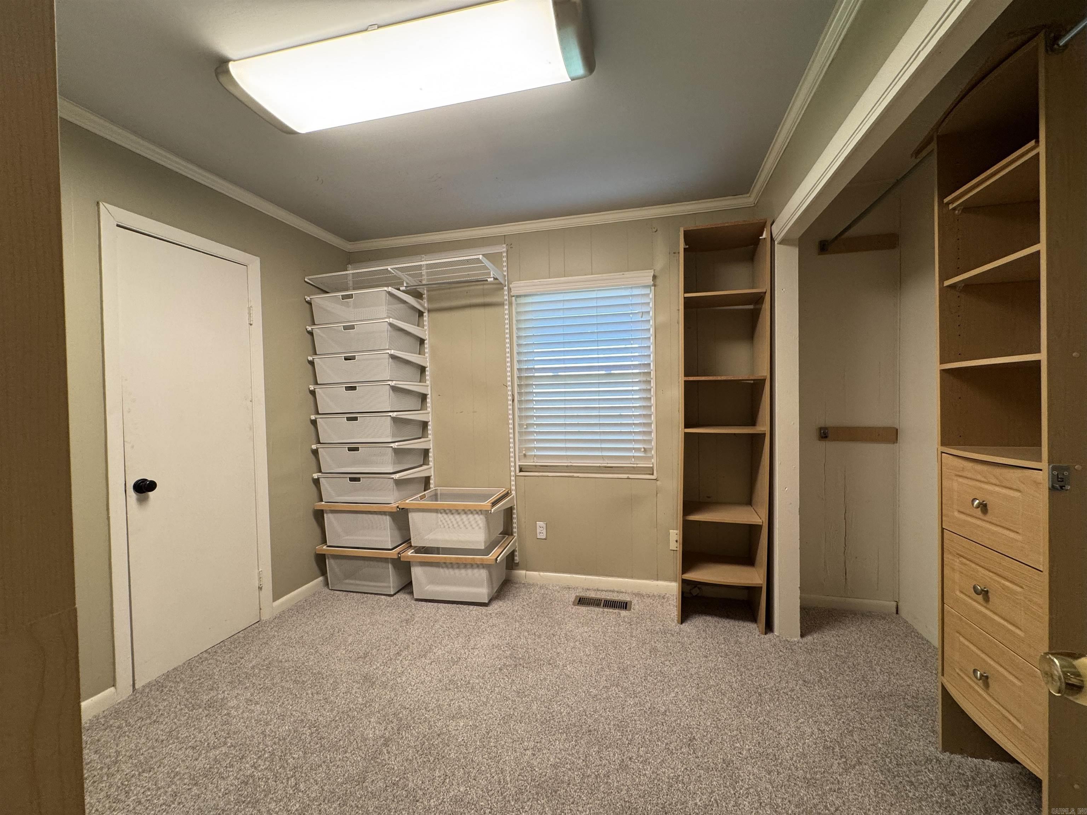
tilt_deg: -1.2
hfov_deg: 102.1
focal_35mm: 14
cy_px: 408
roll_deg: +1.6
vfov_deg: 85.7
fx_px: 440
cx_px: 544
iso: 160
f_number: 2.2
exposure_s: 1/120
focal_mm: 2.22
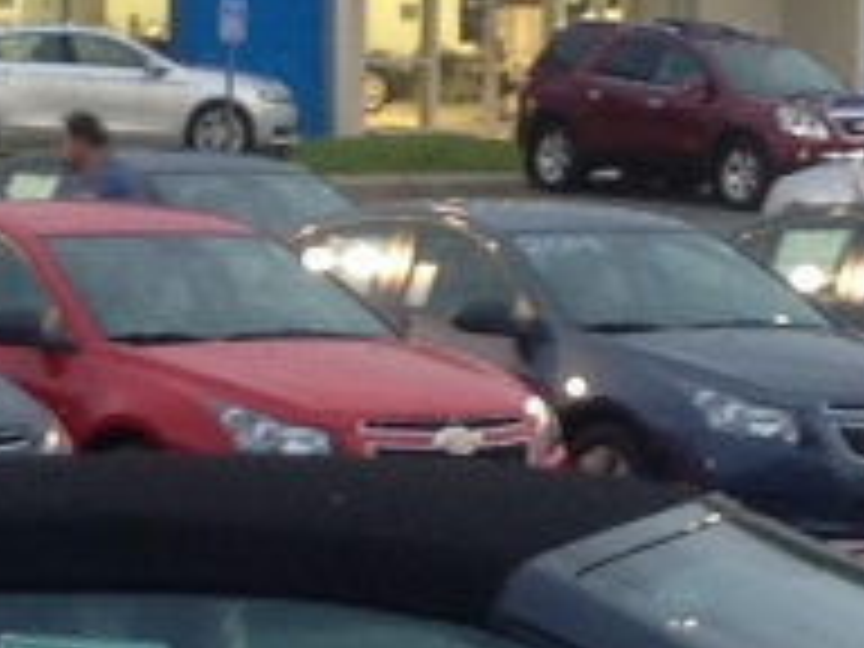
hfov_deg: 8.4
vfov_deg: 6.3
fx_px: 5890
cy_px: 680
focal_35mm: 236
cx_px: 540
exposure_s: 1/15
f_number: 2.4
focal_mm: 4.28
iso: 64
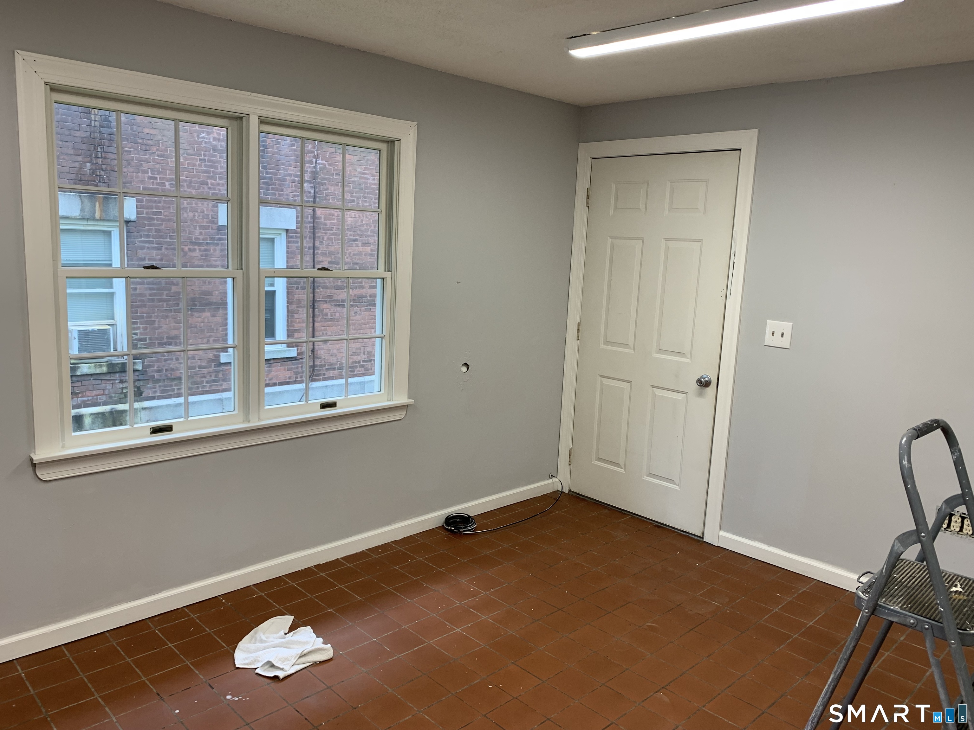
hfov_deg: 67.3
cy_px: 365
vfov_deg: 53.1
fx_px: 732
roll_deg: -2.5
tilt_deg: -11.8
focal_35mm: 26
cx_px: 487
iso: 64
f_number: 1.8
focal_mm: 4.25
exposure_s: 1/120
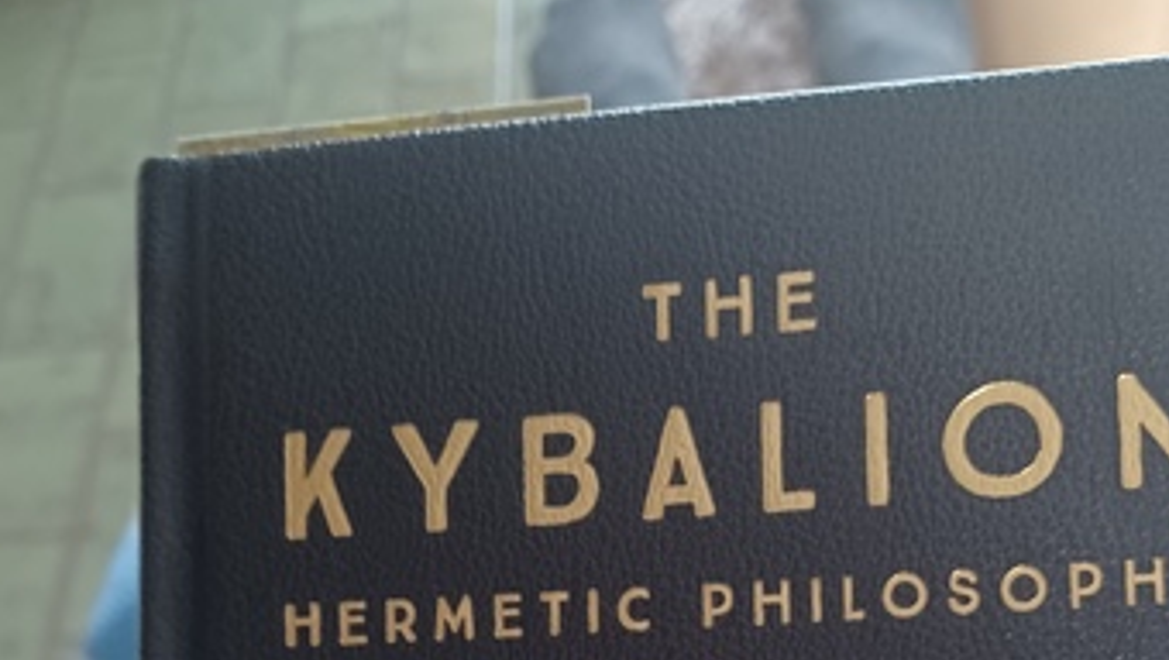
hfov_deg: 42.7
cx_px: 688
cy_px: 880
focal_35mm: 48
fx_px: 1489
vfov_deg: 22.2
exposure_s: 1/20
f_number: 1.8
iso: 1250
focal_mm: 4.6
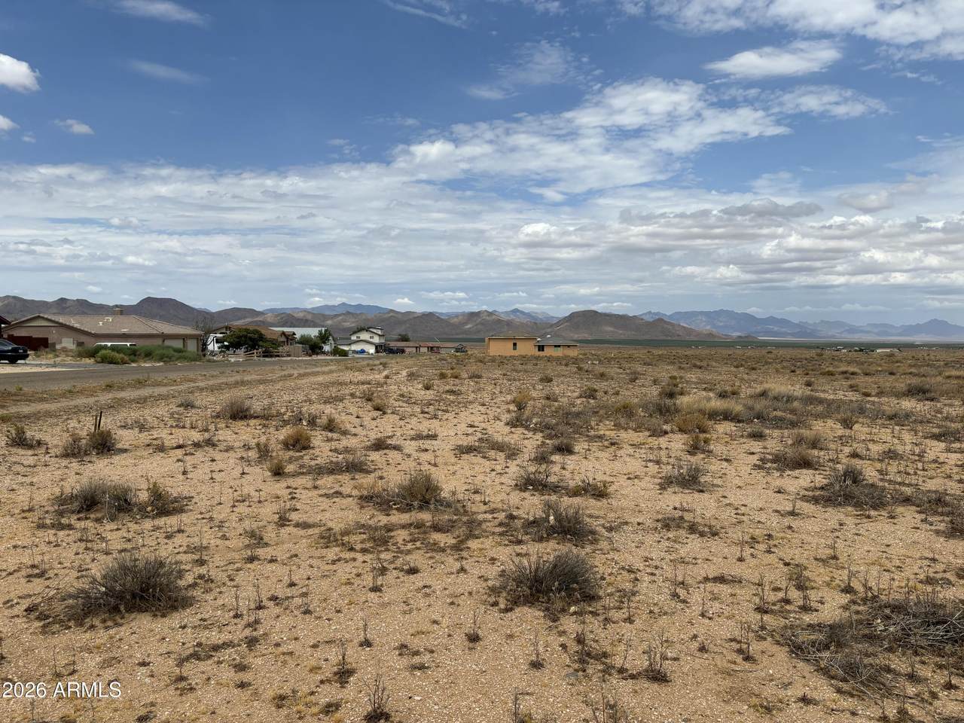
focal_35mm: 26
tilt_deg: -2.8
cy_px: 362
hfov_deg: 67.3
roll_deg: -0.2
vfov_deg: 53.1
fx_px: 724
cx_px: 482
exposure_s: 1/6711
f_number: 1.6
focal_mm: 5.96
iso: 50
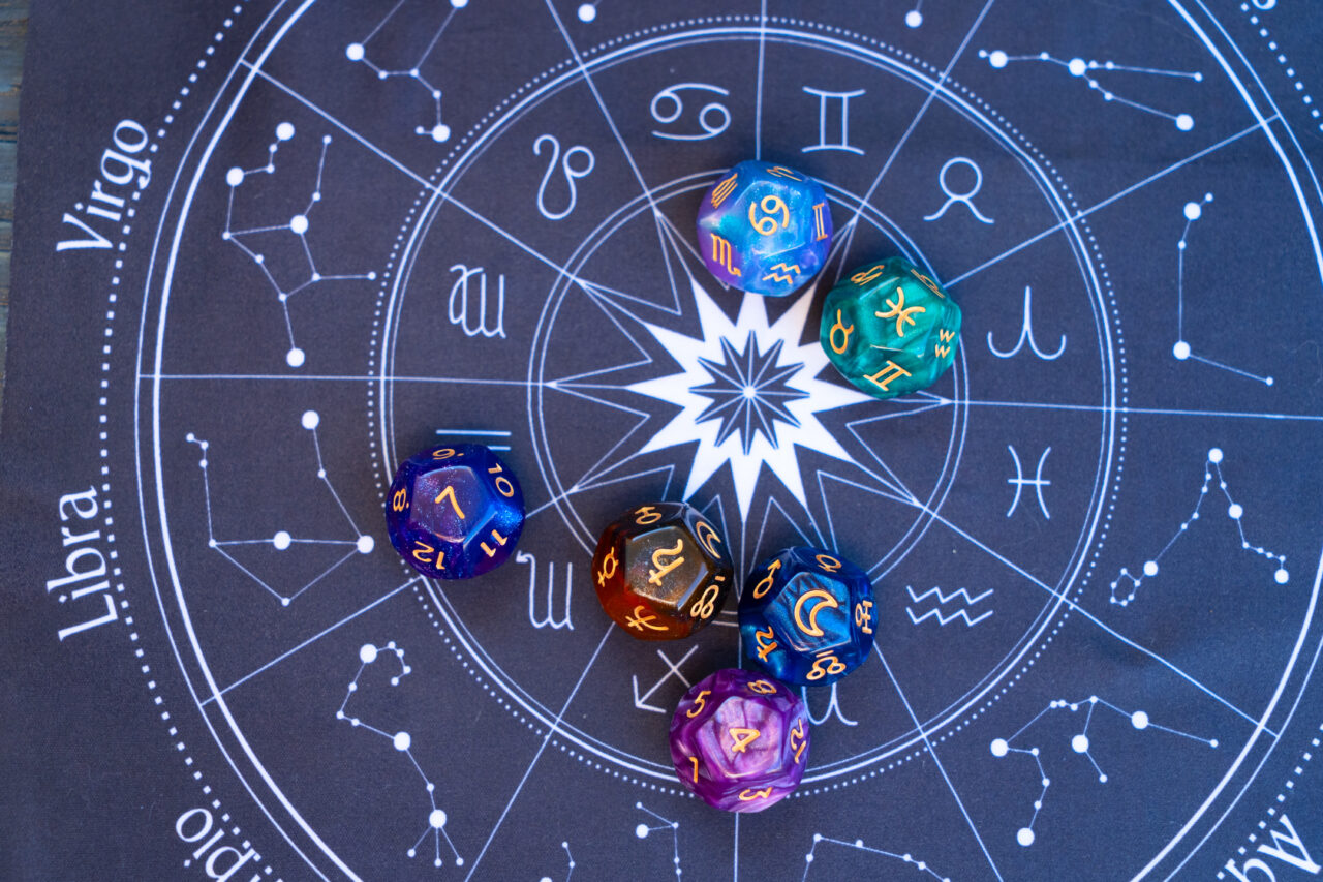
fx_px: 2572
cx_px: 662
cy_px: 441
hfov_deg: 28.8
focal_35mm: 70
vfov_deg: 19.5
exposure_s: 1/125
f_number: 7.1
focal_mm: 70
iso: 1000
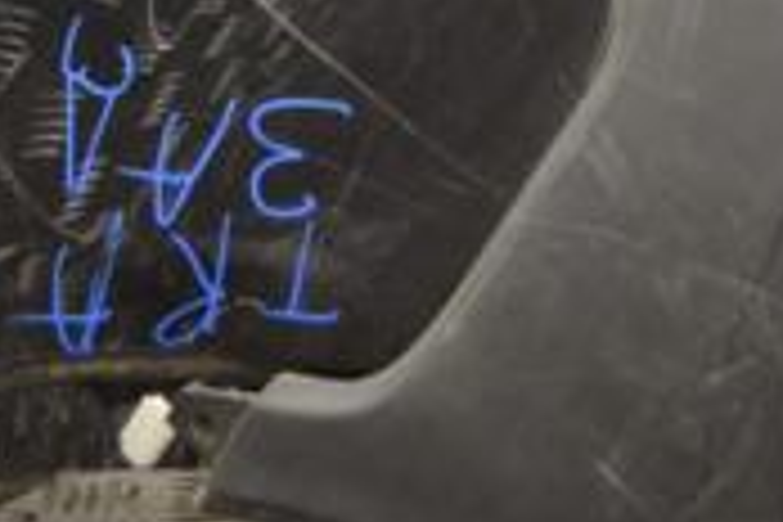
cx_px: 608
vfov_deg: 10.9
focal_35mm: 124
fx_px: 2697
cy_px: -9
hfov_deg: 16.4
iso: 180
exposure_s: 1/30
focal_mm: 24
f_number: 4
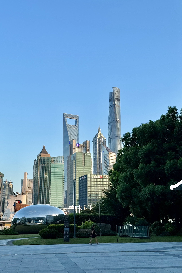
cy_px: 136
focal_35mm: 50
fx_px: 379
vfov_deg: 39.6
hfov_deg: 27.0
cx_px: 92
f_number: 1.78
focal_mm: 6.76
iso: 64
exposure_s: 1/1238
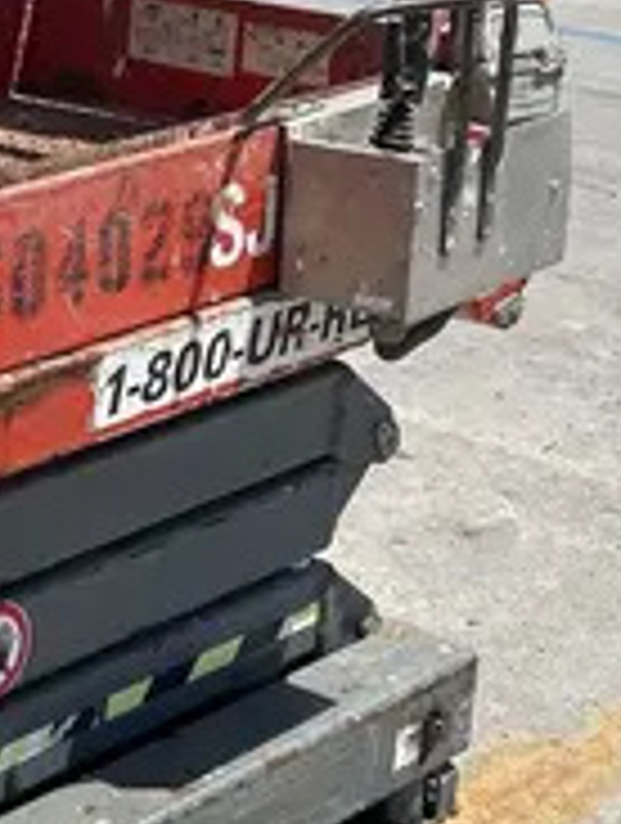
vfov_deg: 18.8
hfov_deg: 13.3
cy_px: 326
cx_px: -360
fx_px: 2479
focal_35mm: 104
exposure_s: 1/5076
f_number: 1.5
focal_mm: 5.7
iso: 50
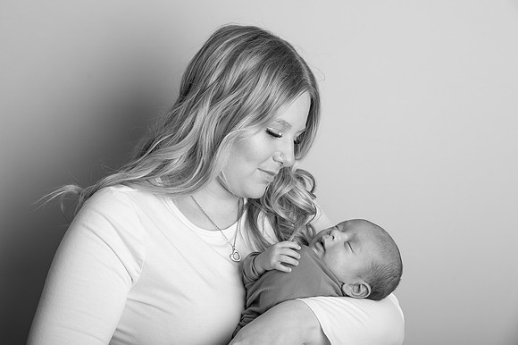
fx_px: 977
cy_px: 158
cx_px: 225
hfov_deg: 29.7
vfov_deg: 20.0
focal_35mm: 68
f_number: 9
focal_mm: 60
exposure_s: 1/200
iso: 400
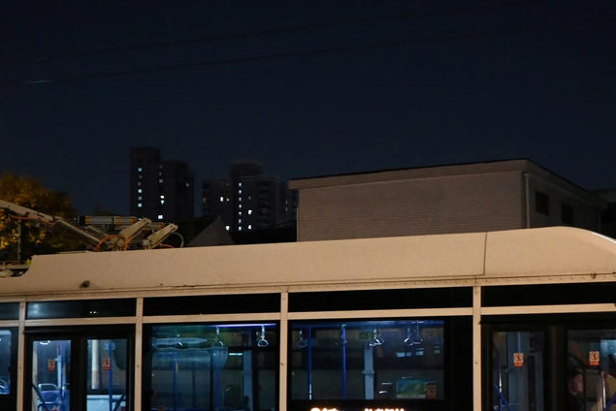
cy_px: 325
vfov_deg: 19.8
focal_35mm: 68
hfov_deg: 29.6
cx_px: 323
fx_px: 1164
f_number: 1.7
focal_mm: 24
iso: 800
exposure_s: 1/80
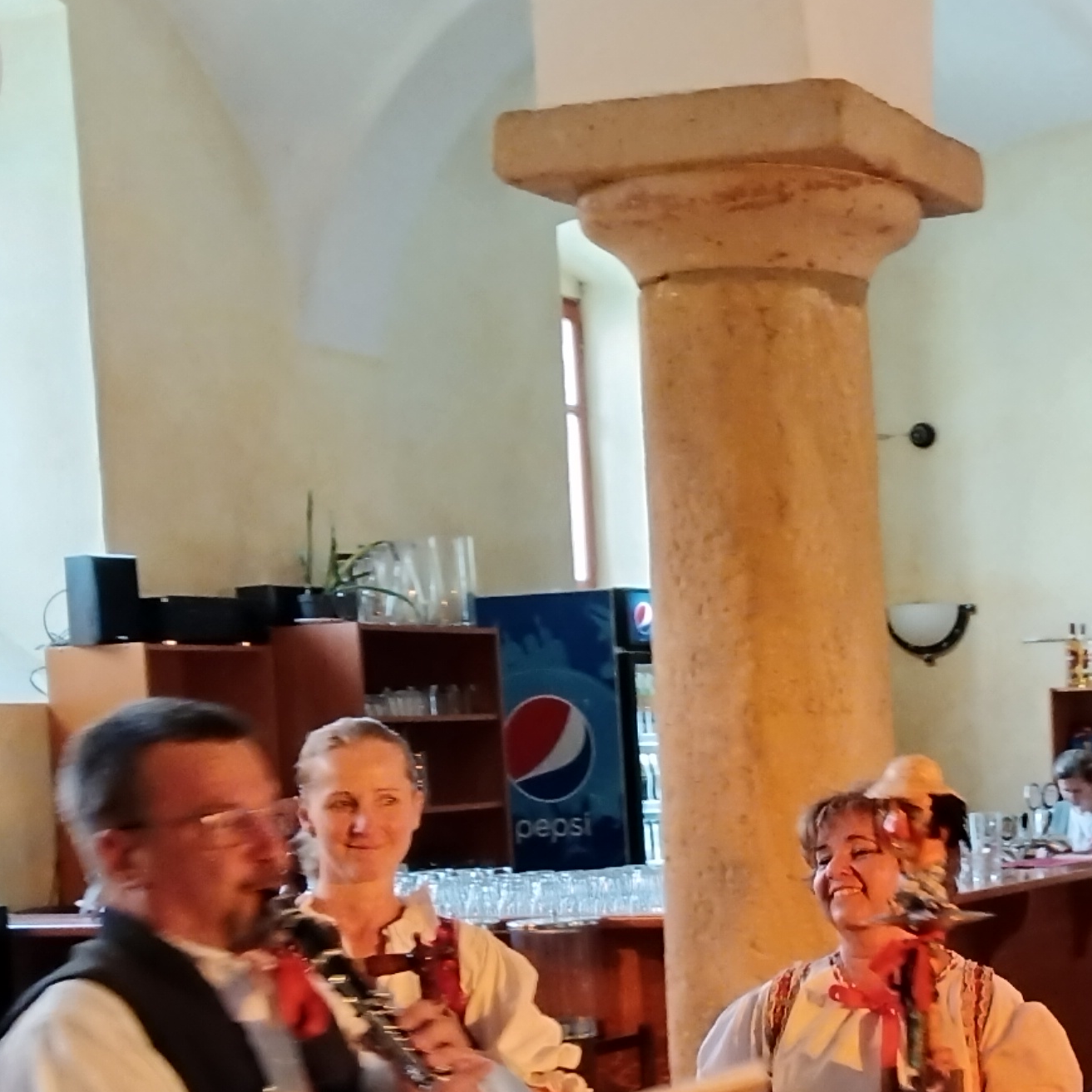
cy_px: 939
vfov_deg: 22.1
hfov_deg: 21.4
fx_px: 2748
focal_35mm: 77
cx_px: 1173
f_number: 1.8
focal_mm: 4.22
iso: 958
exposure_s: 1/25
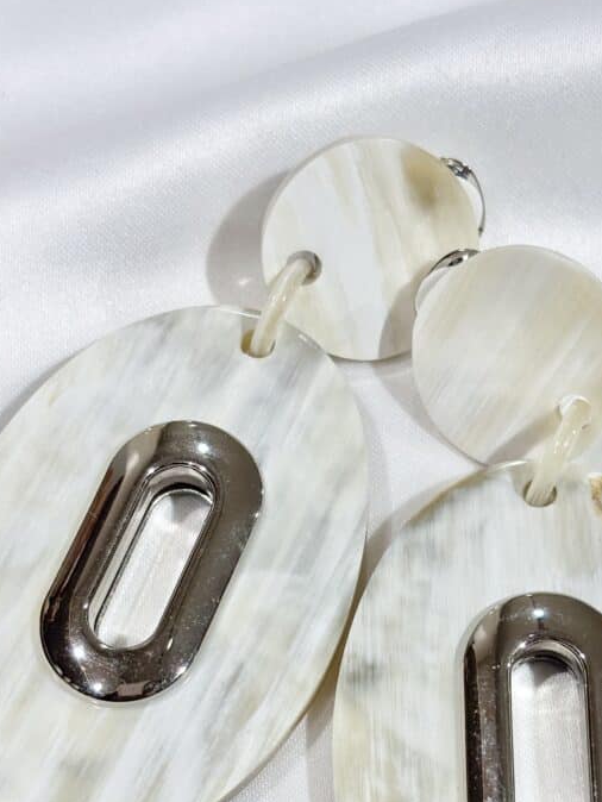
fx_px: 1831
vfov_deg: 24.4
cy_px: 596
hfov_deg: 18.7
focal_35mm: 79
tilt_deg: -60.1
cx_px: 353
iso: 32
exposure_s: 1/211
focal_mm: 5.96
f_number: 1.6
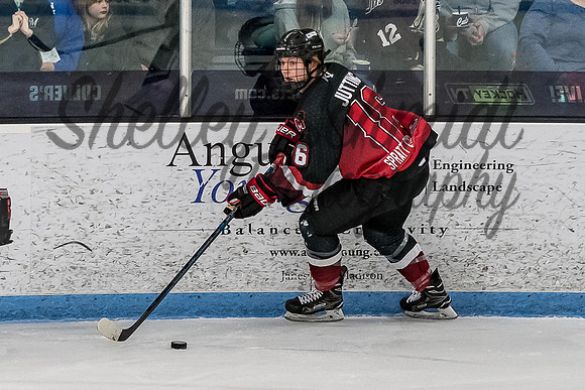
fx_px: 5540
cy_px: 188
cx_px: 303
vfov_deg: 4.0
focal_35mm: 341
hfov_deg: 6.0
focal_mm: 95
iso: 2000
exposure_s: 1/800
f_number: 3.2
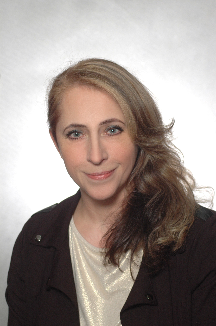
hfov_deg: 11.4
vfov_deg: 17.1
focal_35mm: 120
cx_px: 108
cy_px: 163
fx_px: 1082
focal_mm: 80
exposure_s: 1/160
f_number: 6.3
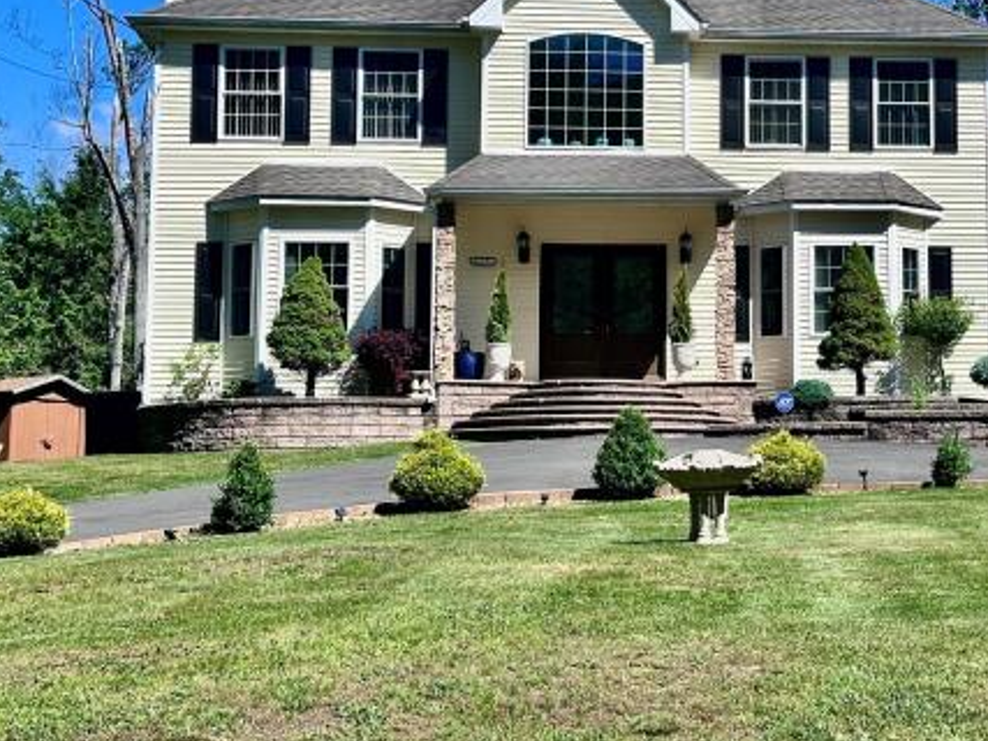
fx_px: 2311
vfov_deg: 18.1
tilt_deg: +7.4
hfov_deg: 23.7
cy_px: 190
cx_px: 821
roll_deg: +0.3
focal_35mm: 81
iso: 64
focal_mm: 6.86
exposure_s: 1/4184
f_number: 1.78
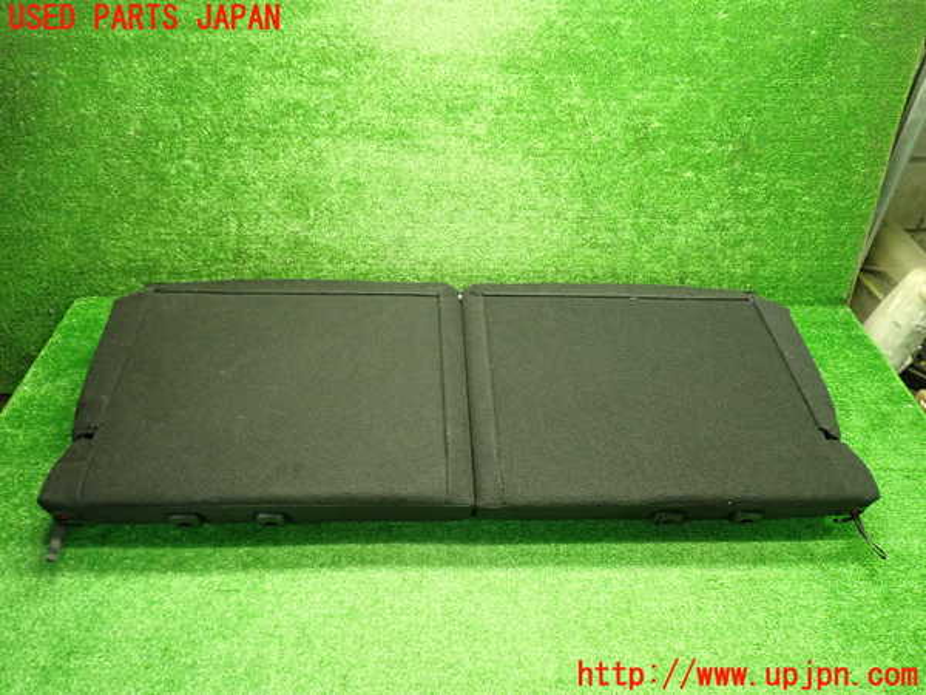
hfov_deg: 63.4
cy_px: 348
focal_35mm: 28
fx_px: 749
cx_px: 463
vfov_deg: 49.7
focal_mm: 5.05
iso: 640
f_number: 2.2
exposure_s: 1/30
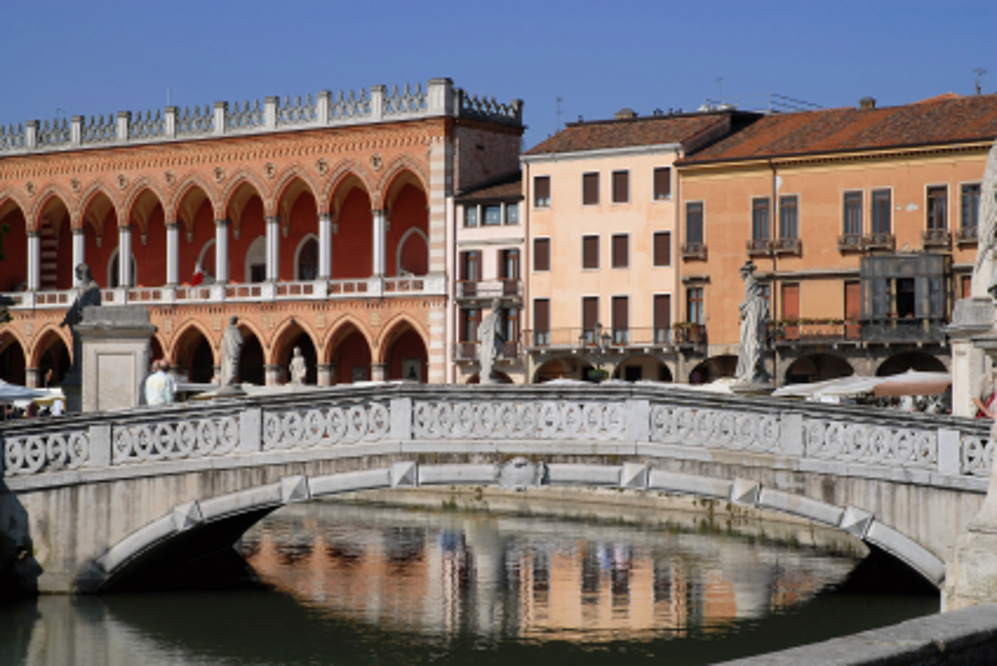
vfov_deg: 16.6
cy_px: 333
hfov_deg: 24.6
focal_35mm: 82
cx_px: 498
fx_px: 2285
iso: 100
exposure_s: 1/160
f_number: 13
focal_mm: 55
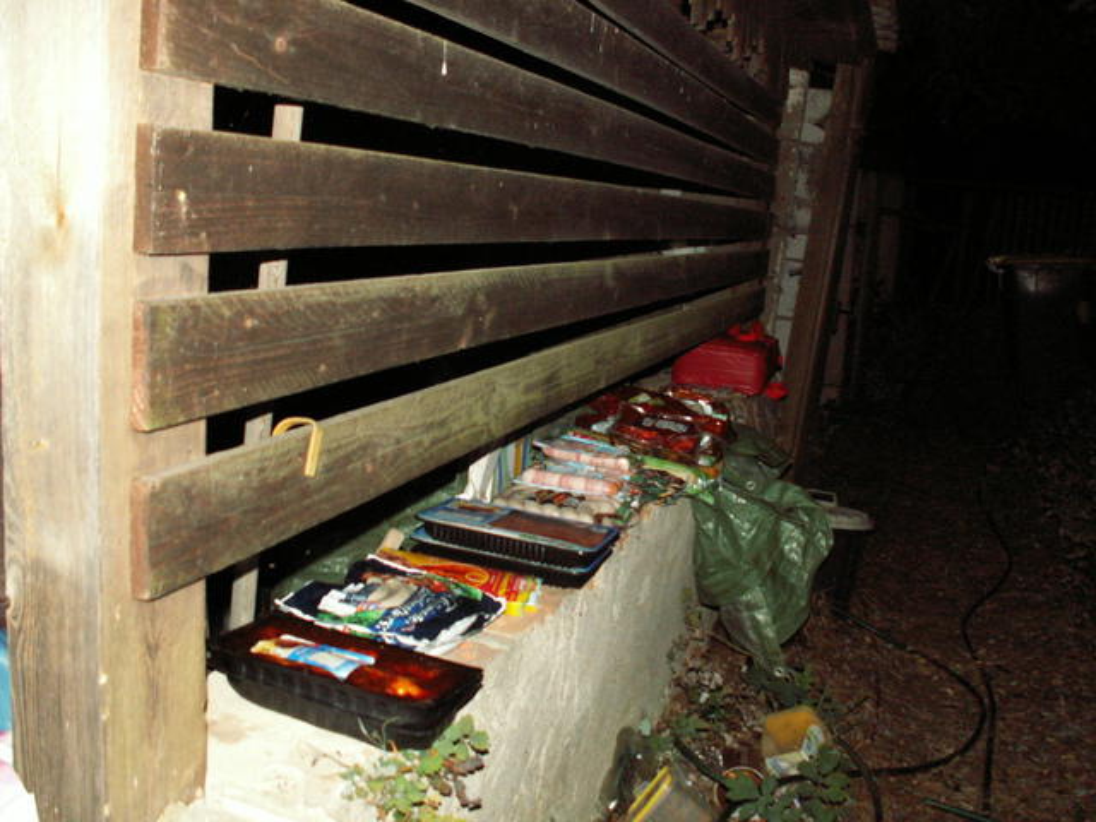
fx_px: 1108
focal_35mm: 35
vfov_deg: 40.7
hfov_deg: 52.6
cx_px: 548
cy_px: 411
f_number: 2.8
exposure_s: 1/40
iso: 160
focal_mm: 5.86
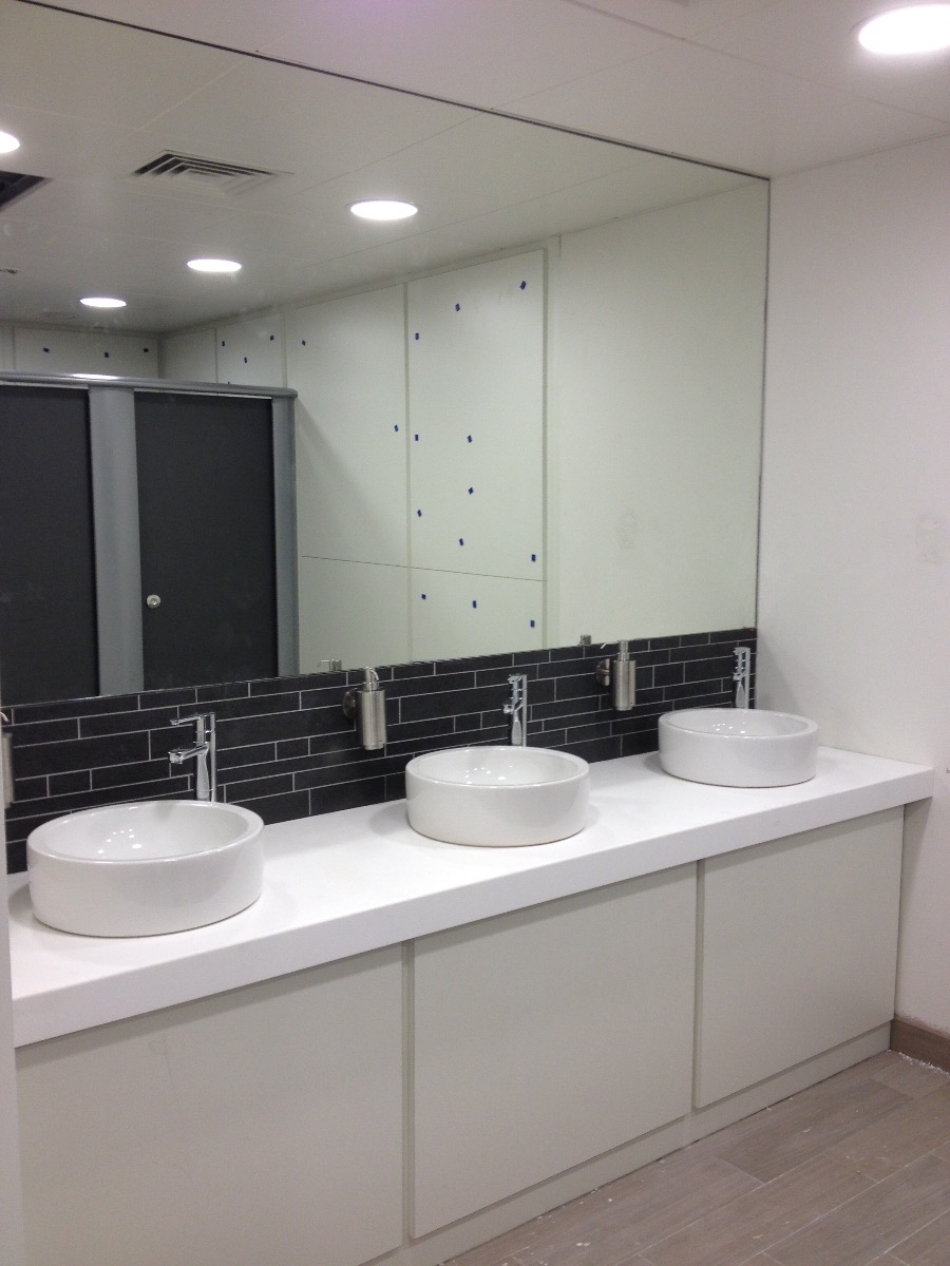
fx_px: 1281
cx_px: 475
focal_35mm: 35
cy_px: 633
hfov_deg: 40.7
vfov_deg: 52.6
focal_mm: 4.28
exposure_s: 1/40
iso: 64
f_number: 2.4
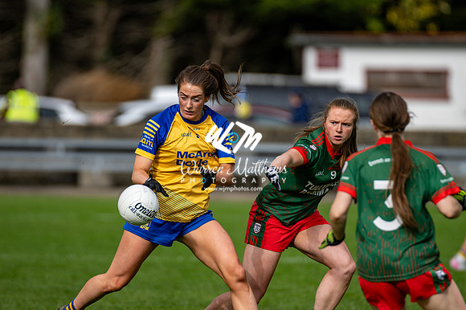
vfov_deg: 3.1
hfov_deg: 4.6
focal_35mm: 450
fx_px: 5821
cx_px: 233
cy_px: 155
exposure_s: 1/3200
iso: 180
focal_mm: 300
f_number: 2.8
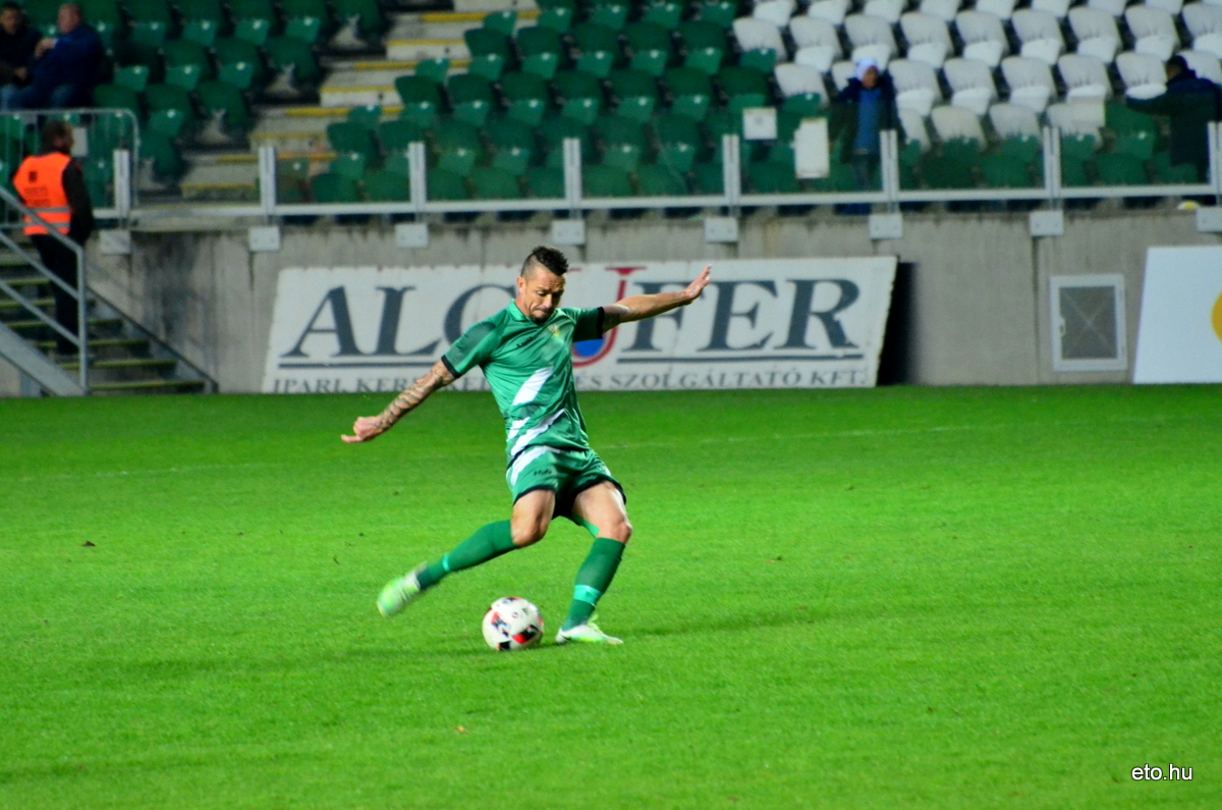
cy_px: 405
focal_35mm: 450
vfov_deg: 3.0
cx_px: 611
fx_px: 15244
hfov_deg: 4.6
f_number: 5.6
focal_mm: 300
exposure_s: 1/320
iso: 5000
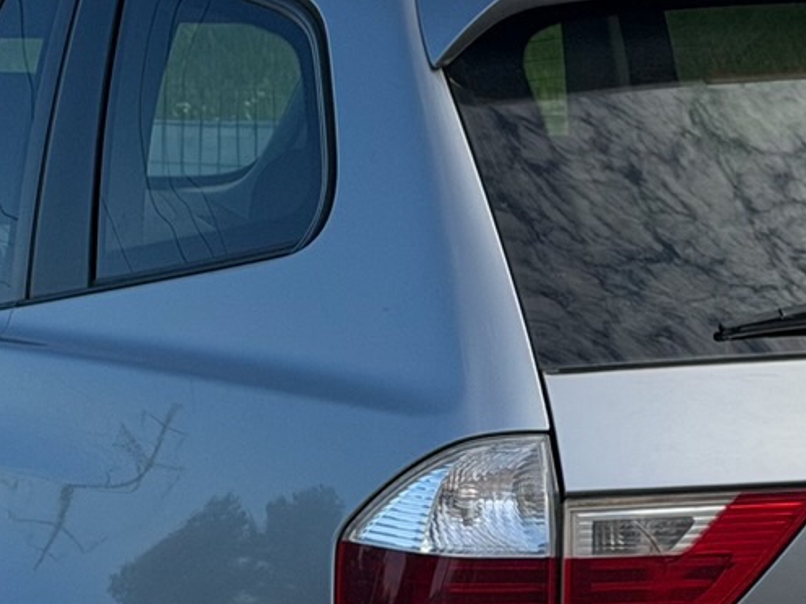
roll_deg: +0.1
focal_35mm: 198
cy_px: 440
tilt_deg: -8.7
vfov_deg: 7.5
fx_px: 4610
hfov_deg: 10.0
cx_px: 294
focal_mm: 6.76
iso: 64
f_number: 1.78
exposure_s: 1/2033
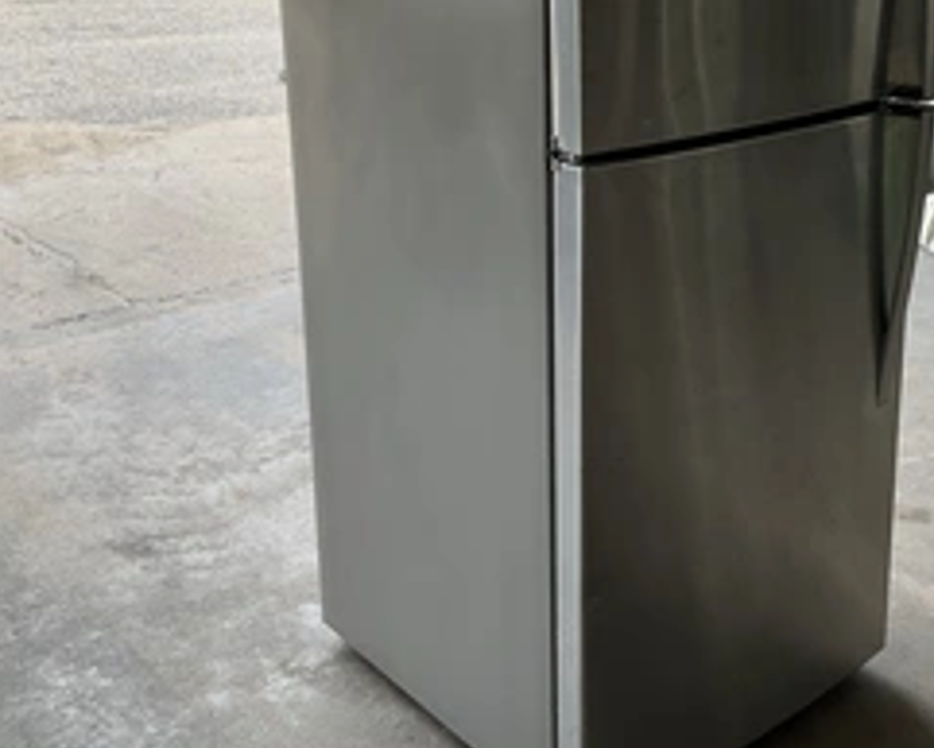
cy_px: 233
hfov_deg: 39.1
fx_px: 1300
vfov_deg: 31.8
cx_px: 608
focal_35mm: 47
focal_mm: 3
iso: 20
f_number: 1.8
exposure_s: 1/122
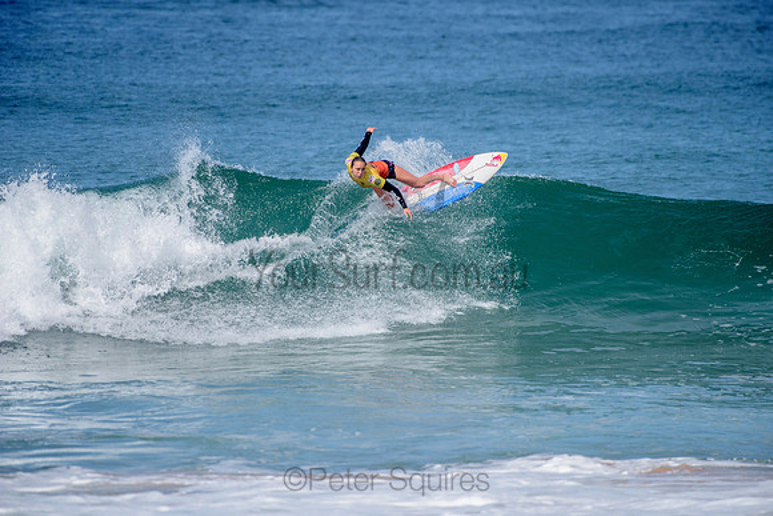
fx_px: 10738
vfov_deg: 2.8
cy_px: 258
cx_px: 386
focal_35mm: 500
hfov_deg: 4.1
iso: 250
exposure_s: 1/2500
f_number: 6.3
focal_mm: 500
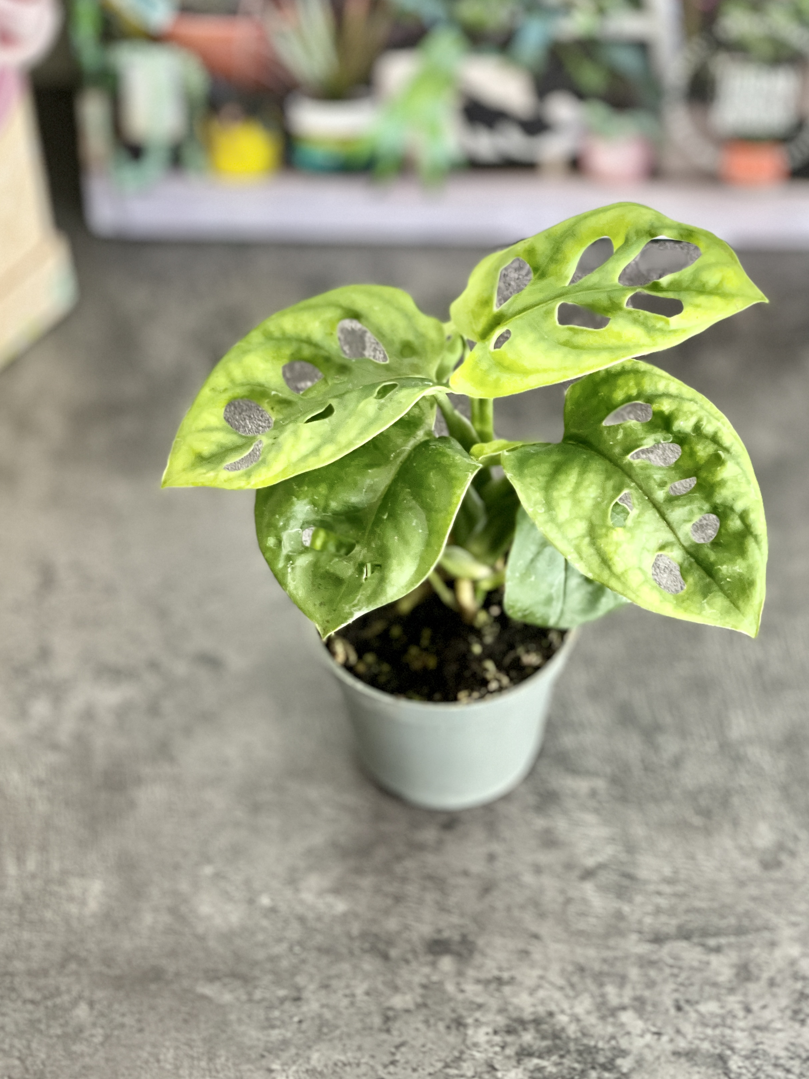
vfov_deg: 24.4
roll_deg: +1.2
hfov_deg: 18.4
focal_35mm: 80
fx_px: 2493
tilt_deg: -44.7
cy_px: 487
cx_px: 473
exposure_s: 1/110
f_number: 2.2
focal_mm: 7.5
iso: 250
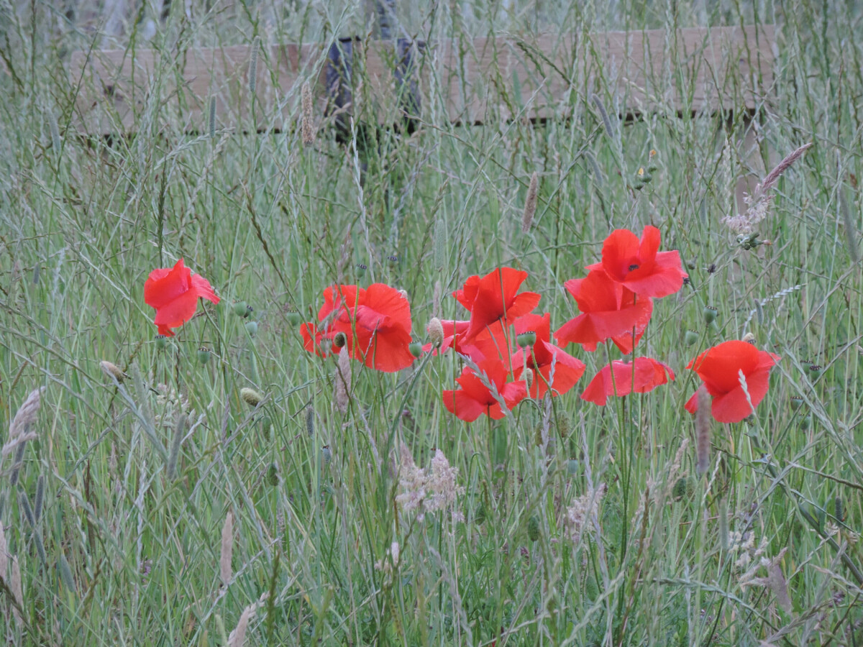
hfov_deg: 3.6
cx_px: 432
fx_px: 13712
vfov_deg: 2.7
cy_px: 324
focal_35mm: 550
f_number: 4.9
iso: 400
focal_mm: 98.1
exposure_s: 1/200
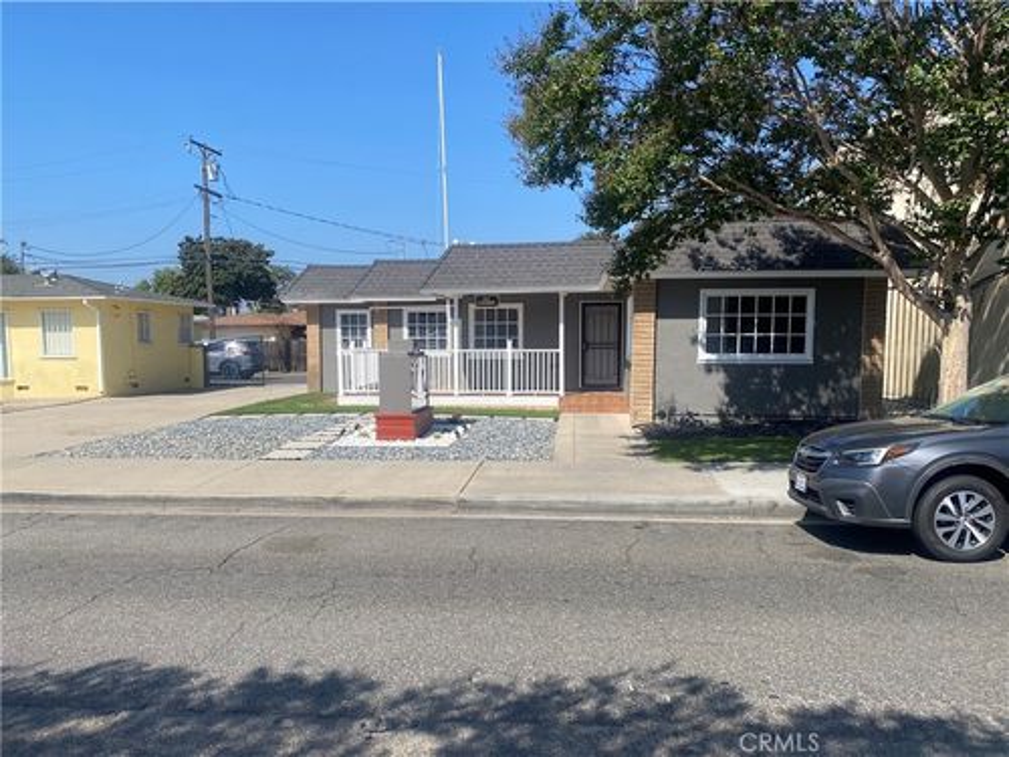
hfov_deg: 67.3
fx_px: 758
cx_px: 504
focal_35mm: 26
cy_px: 378
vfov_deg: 53.1
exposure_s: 1/2817
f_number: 1.8
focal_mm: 4.25
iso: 32
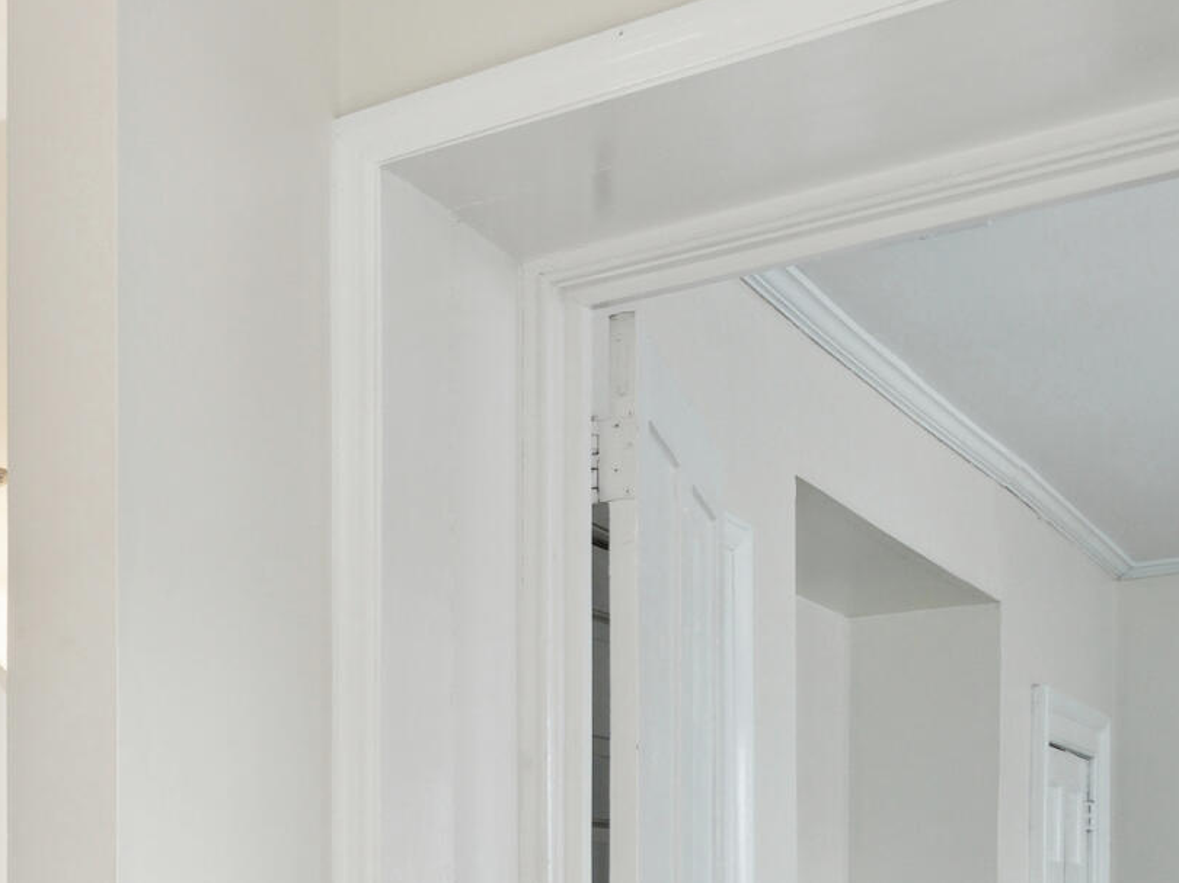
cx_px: -361
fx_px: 1941
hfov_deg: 27.9
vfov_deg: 24.0
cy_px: 973
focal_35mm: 57
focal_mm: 16
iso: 400
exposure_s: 1/13
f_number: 7.1
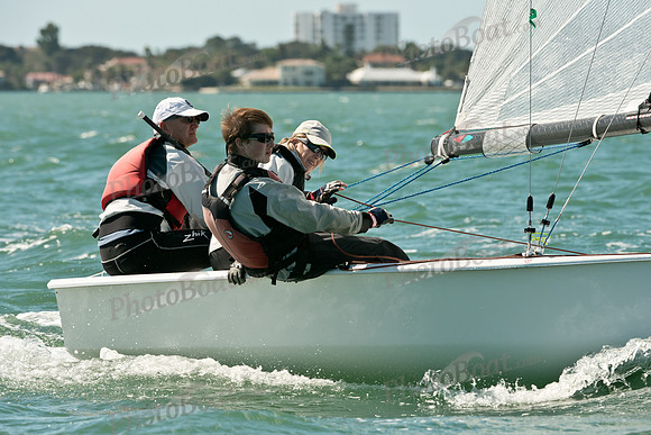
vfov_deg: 4.0
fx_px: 6191
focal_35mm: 342
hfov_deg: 6.0
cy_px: 235
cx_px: 332
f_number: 9
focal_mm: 310
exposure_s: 1/1250
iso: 400
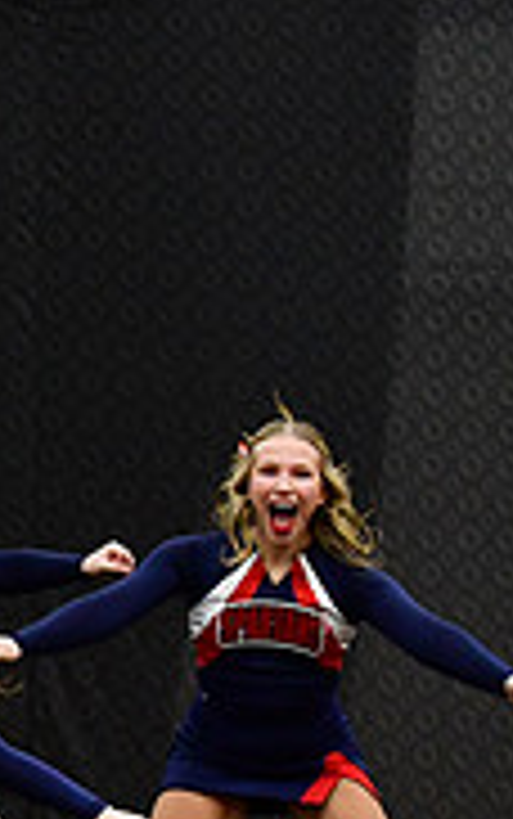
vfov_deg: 6.1
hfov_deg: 3.8
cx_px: -760
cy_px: 686
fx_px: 7616
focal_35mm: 341
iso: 4000
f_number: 4
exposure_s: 1/500
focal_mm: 70
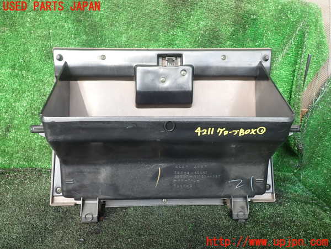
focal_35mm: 30
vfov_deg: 46.8
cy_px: 124
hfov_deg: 60.0
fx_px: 287
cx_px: 166
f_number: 2.3
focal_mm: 5.4
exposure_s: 1/60
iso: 160
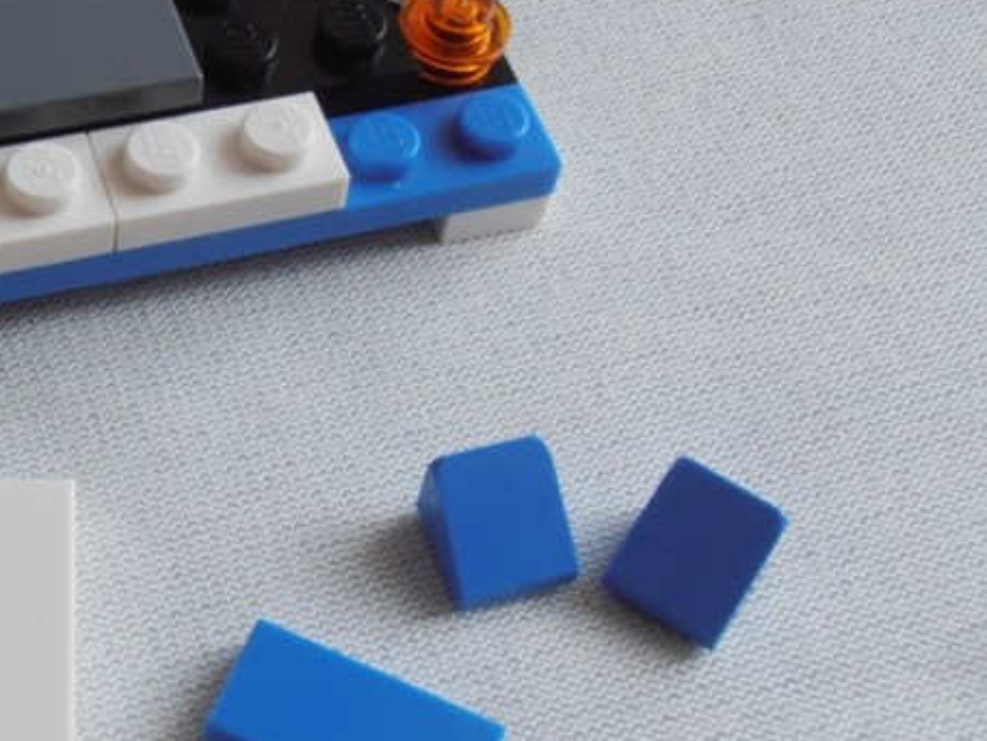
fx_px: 2081
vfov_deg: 20.2
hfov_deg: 25.9
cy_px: 320
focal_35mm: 73
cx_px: 110
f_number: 3.9
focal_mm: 6.61
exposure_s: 1/160
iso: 80
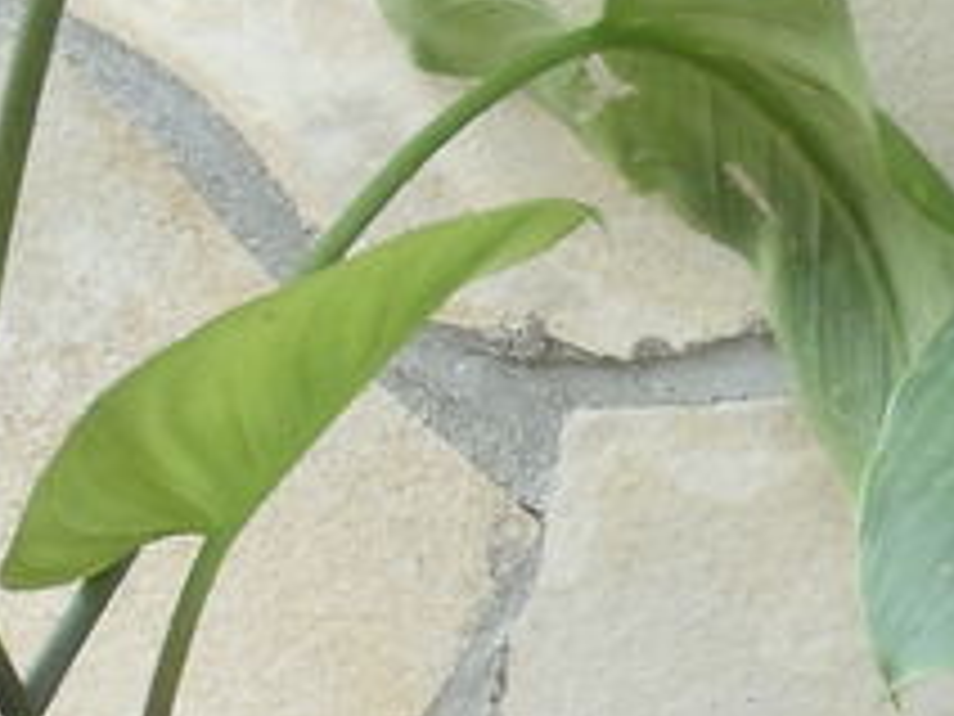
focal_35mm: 208
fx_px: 5732
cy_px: 302
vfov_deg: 7.1
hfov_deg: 9.2
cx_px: 1485
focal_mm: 6
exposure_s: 1/60
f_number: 3.5
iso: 80
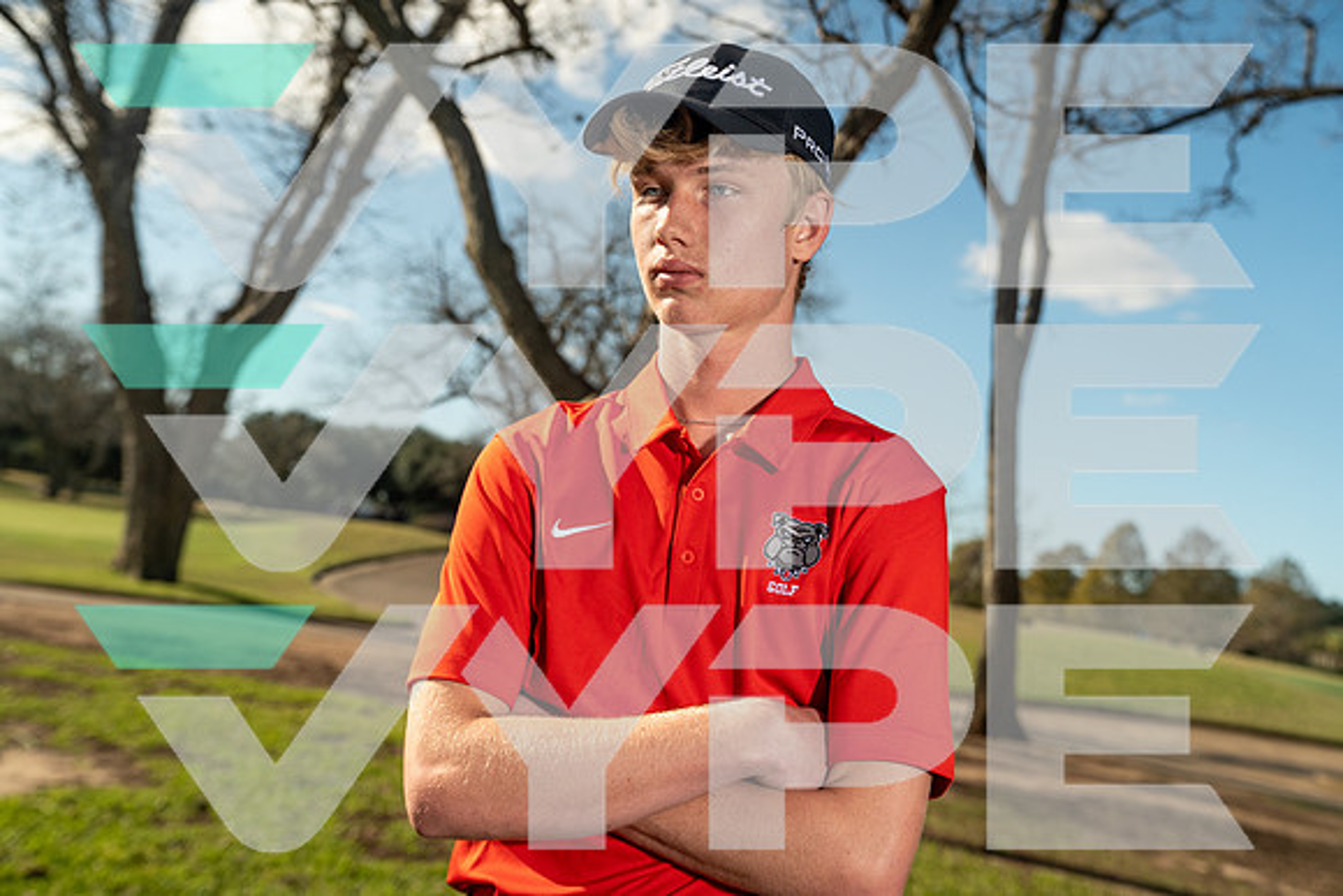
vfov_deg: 31.2
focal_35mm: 43
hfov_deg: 45.4
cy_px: 448
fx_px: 1604
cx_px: 672
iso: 500
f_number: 4.5
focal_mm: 43
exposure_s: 1/200
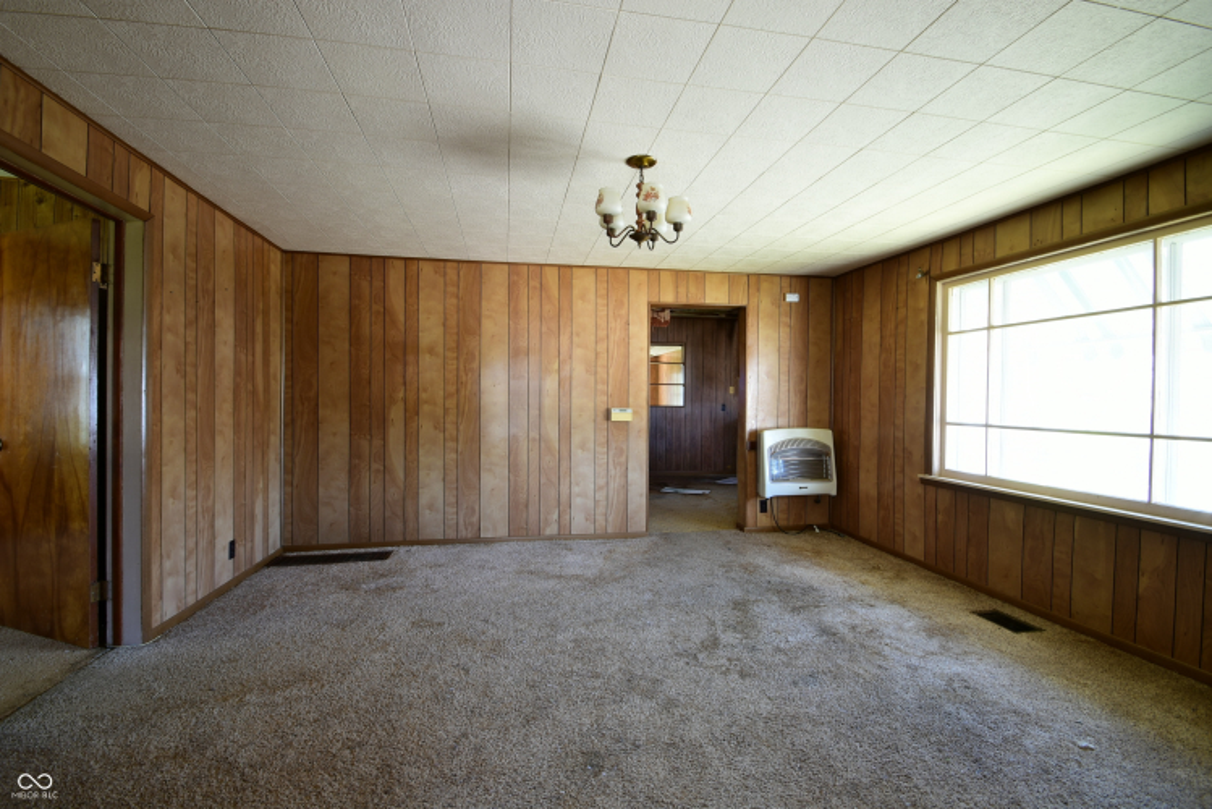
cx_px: 606
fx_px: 505
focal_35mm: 15
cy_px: 404
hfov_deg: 100.4
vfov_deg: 77.4
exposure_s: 1.3
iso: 100
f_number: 10
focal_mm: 10
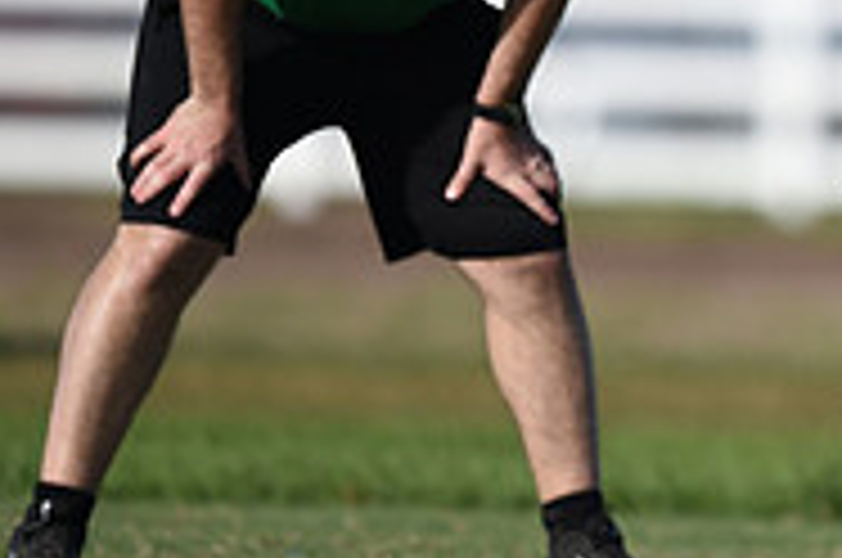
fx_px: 29022
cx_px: 1085
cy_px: -4
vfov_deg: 1.1
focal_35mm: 1243
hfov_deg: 1.7
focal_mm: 400
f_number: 2.8
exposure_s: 1/2500
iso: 100
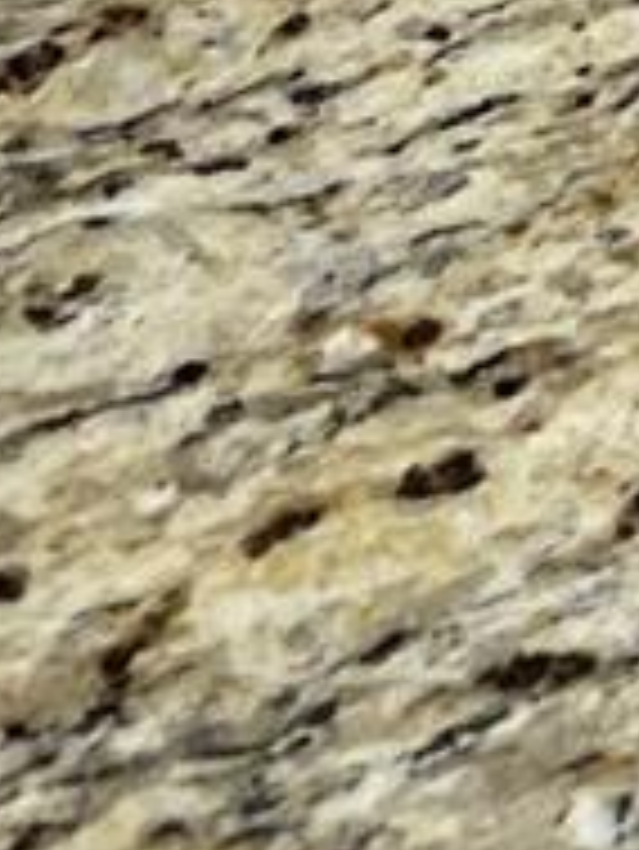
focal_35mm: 165
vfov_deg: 9.8
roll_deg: -0.6
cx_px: 1809
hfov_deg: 7.9
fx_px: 4057
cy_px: -1516
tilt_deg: -21.6
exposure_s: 1/120
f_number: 1.6
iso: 100
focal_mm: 5.1
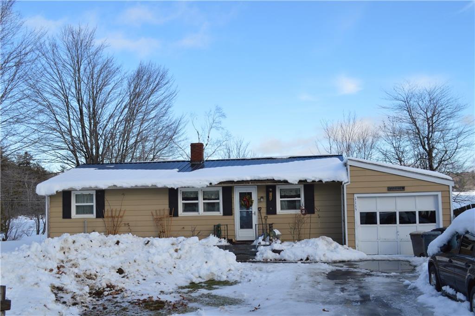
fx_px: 514
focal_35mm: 39
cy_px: 158
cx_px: 238
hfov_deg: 49.6
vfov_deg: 34.1
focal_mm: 26
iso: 100
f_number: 8
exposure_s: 1/250
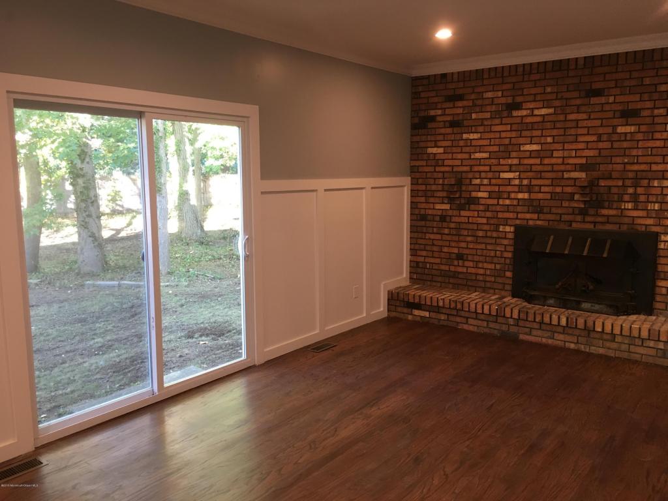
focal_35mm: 29
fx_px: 560
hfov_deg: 61.7
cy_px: 250
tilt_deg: -7.9
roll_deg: -0.3
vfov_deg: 48.2
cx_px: 334
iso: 80
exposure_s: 1/30
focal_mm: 4.15
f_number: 2.2
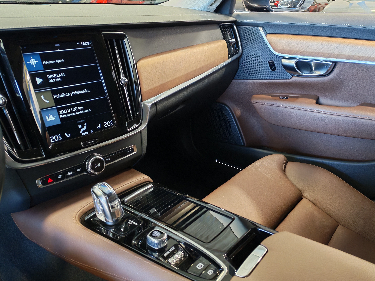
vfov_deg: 45.4
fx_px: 336
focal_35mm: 31
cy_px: 140
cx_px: 188
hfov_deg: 58.4
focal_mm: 6.12
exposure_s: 1/50
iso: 1000
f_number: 1.9
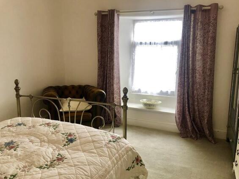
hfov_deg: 61.7
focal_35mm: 29
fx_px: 200
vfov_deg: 48.2
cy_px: 91
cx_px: 123
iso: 25
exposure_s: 1/50
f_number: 1.8
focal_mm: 3.99
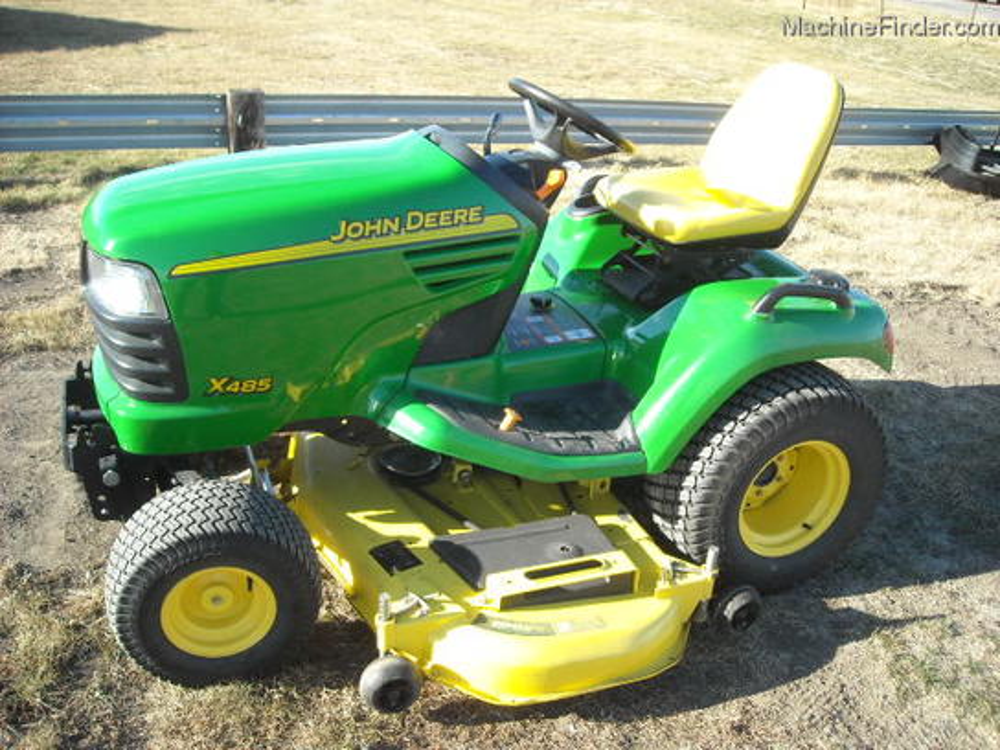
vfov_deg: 40.7
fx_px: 1011
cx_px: 500
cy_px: 375
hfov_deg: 52.6
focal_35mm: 35
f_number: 2.8
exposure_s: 1/260
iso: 64
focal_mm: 5.7
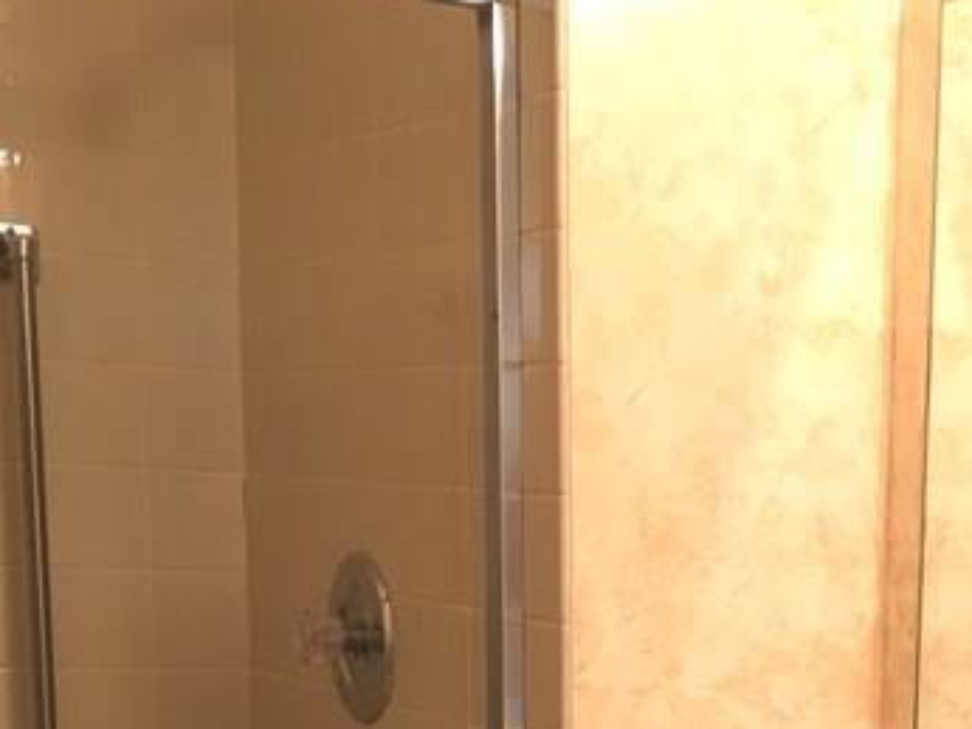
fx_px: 2416
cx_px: 1121
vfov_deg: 15.9
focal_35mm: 86
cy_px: 1058
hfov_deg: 21.4
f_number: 2.2
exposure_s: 1/30
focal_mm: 4.15
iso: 50
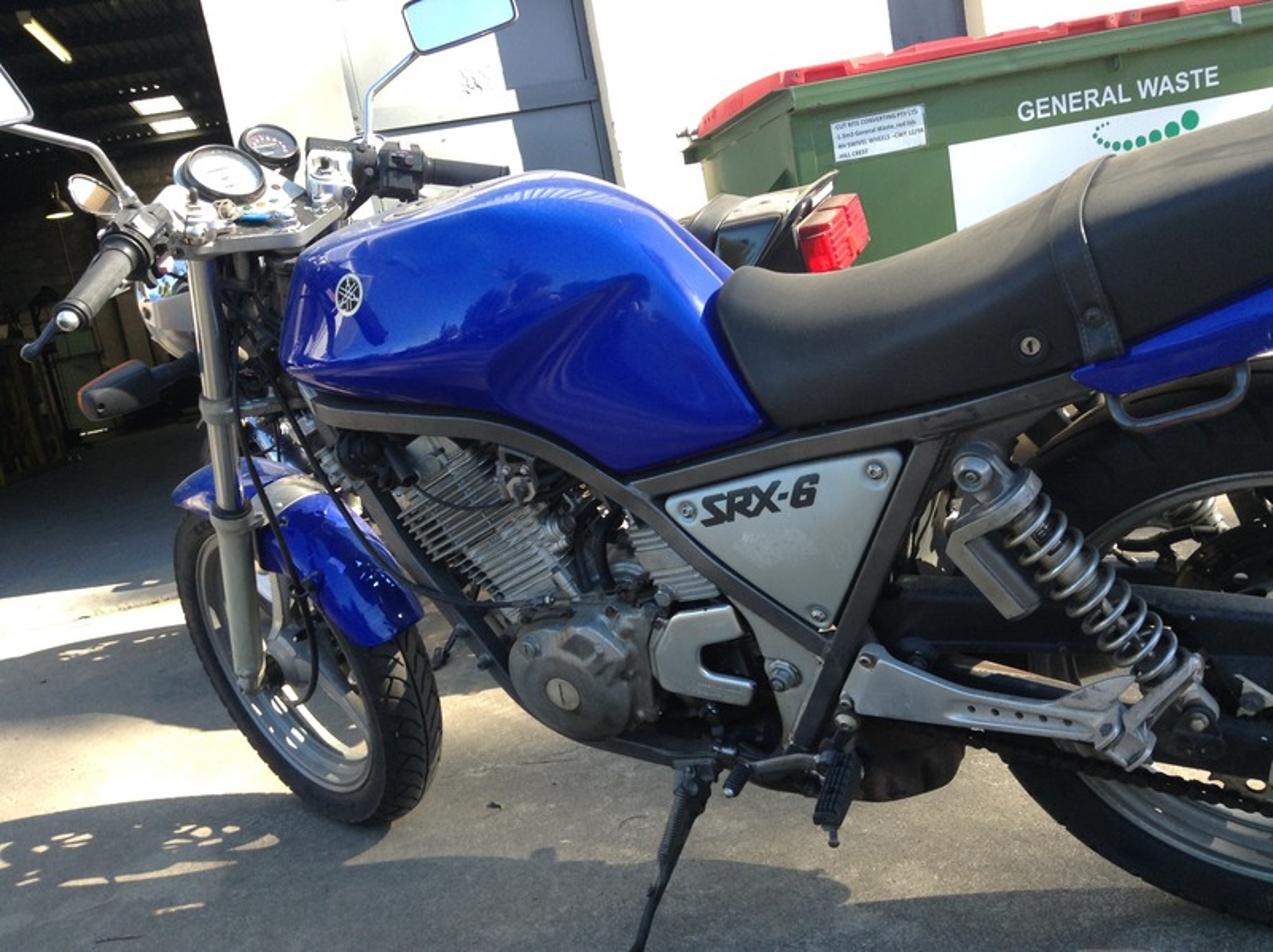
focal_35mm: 33
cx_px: 636
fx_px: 1212
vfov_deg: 42.9
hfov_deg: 55.4
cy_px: 476
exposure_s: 1/148
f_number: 2.4
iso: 25
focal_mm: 3.3
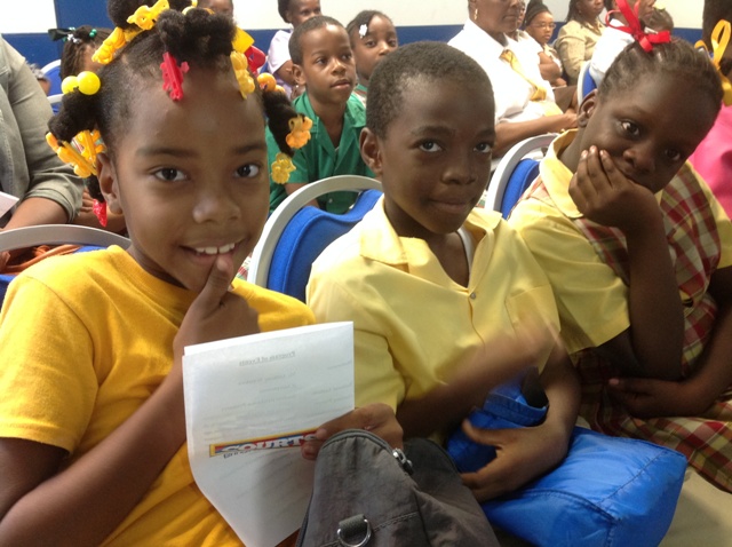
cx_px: 366
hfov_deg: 52.7
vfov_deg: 40.6
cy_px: 274
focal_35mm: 35
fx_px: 739
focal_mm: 4.28
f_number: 2.4
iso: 125
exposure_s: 1/15
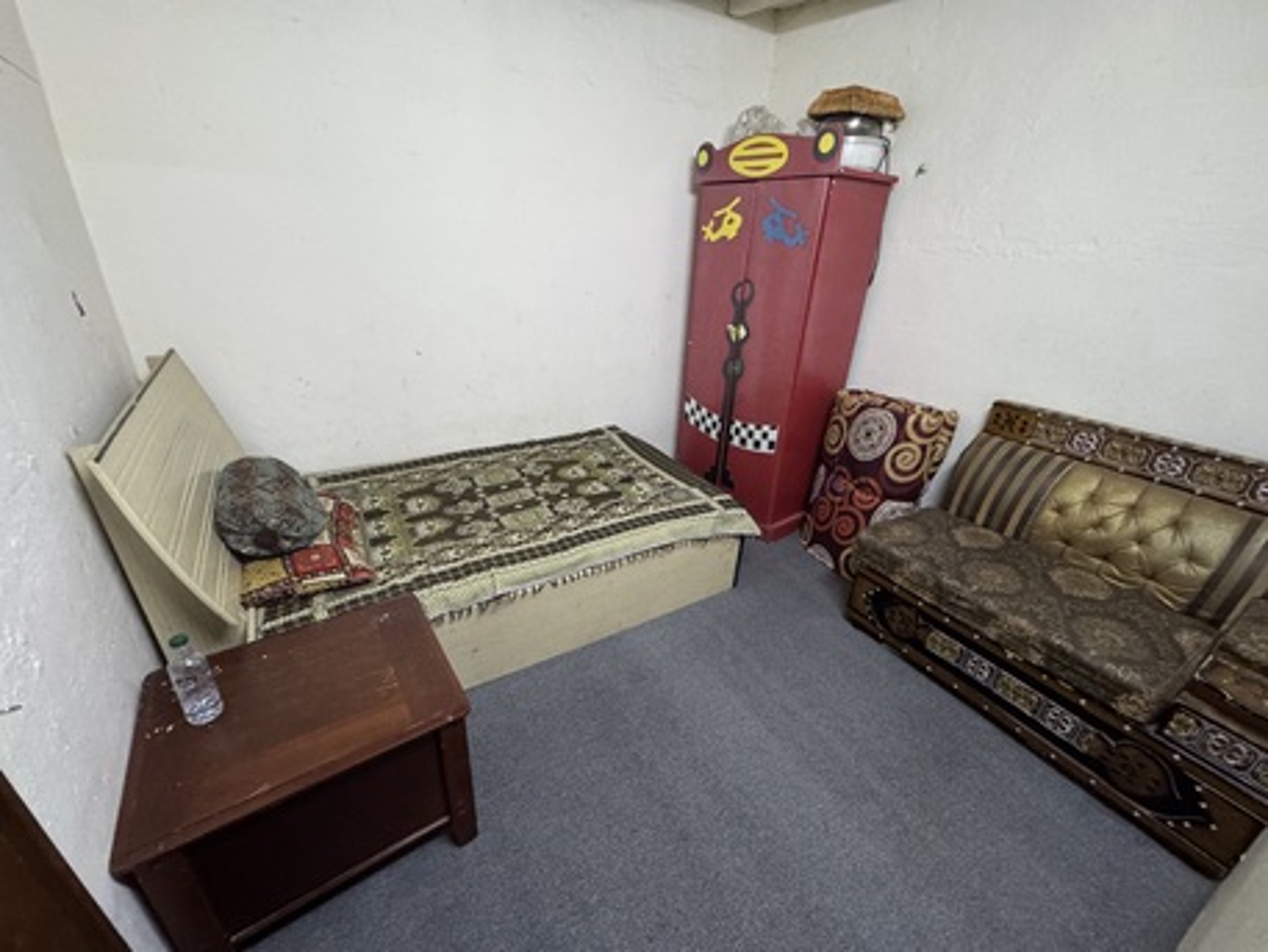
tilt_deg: -24.7
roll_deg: -3.2
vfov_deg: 85.7
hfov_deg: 102.0
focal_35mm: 14
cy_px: 476
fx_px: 513
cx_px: 634
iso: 1000
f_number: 2.2
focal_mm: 2.22
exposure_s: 1/60
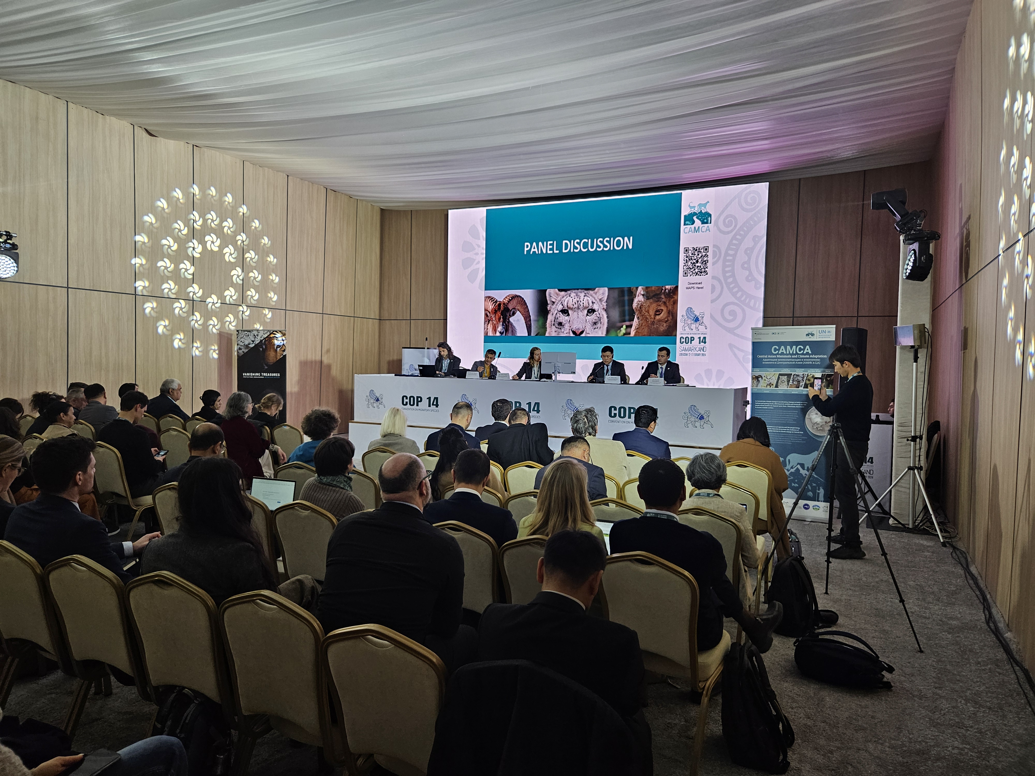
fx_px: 688
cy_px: 388
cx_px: 518
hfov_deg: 73.9
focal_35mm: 23
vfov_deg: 58.9
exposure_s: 1/60
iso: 160
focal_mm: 5.4
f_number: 1.8
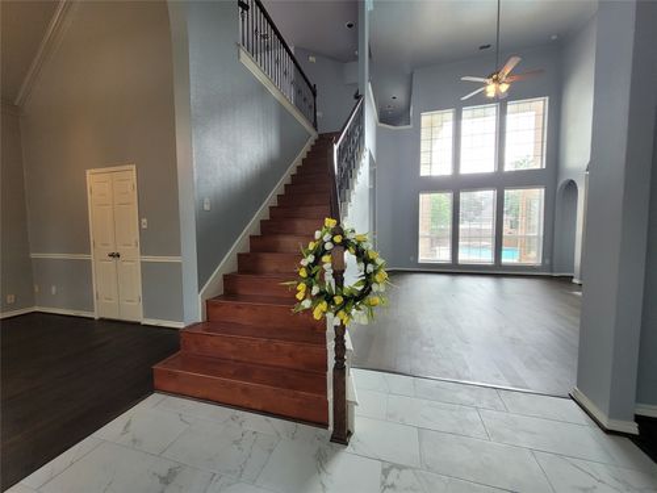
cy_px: 246
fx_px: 247
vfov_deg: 89.9
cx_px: 328
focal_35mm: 13
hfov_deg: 106.2
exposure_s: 1/59
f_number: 2.2
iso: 100
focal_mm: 1.74
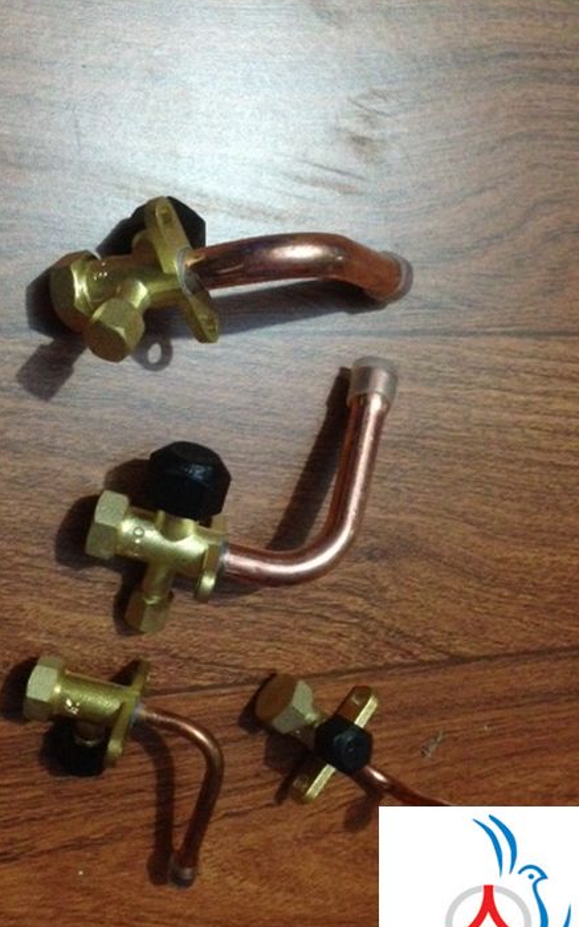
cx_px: 224
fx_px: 1011
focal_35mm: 40
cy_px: 514
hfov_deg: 31.8
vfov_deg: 49.2
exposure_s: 1/15
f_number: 2.4
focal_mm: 4.12
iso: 800
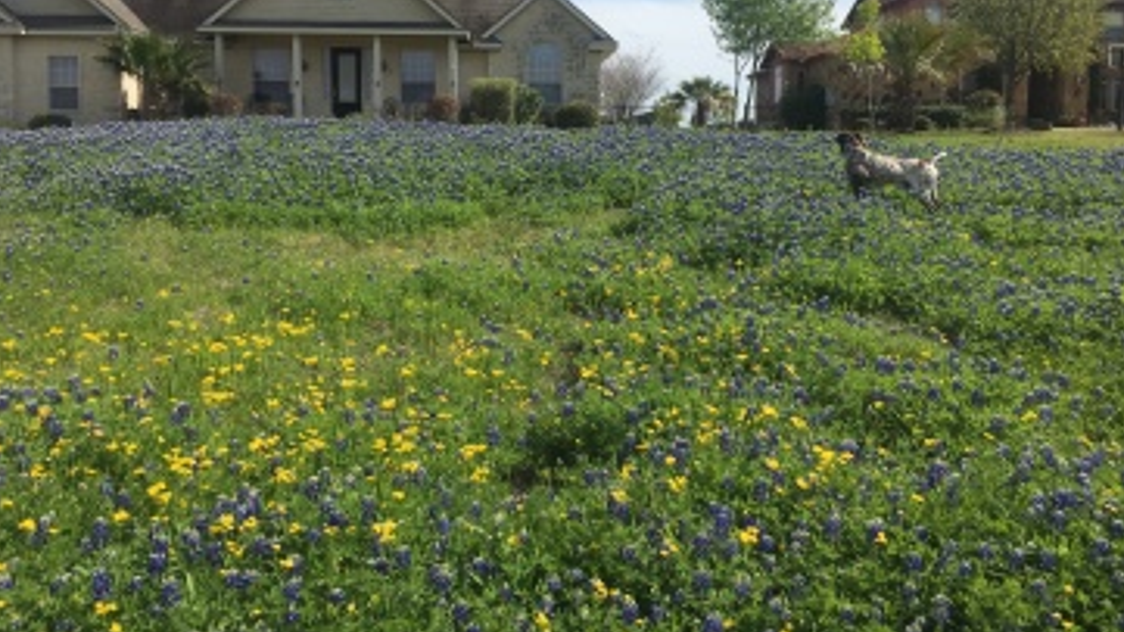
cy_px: 212
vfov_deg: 36.3
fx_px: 954
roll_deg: +0.1
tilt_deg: -3.0
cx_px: 564
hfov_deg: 61.0
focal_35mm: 32
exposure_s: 1/2024
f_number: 2.2
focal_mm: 4.15
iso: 25
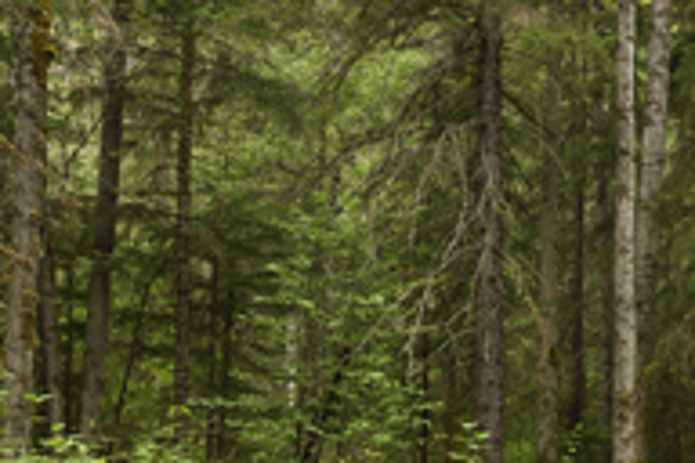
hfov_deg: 27.4
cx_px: 677
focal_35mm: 70
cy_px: 476
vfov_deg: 18.9
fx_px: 1351
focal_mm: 24
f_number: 11
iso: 640
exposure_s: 1/25
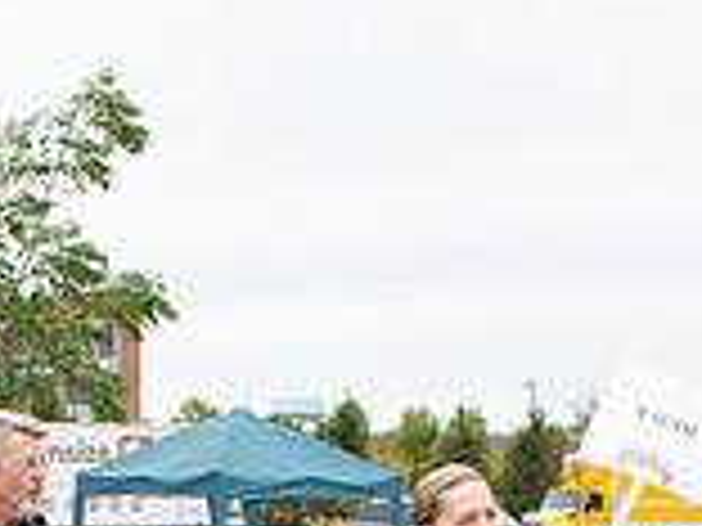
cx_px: 25
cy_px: 956
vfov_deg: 13.7
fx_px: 1947
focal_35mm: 96
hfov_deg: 19.9
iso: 640
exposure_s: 1/200
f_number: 10
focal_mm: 24
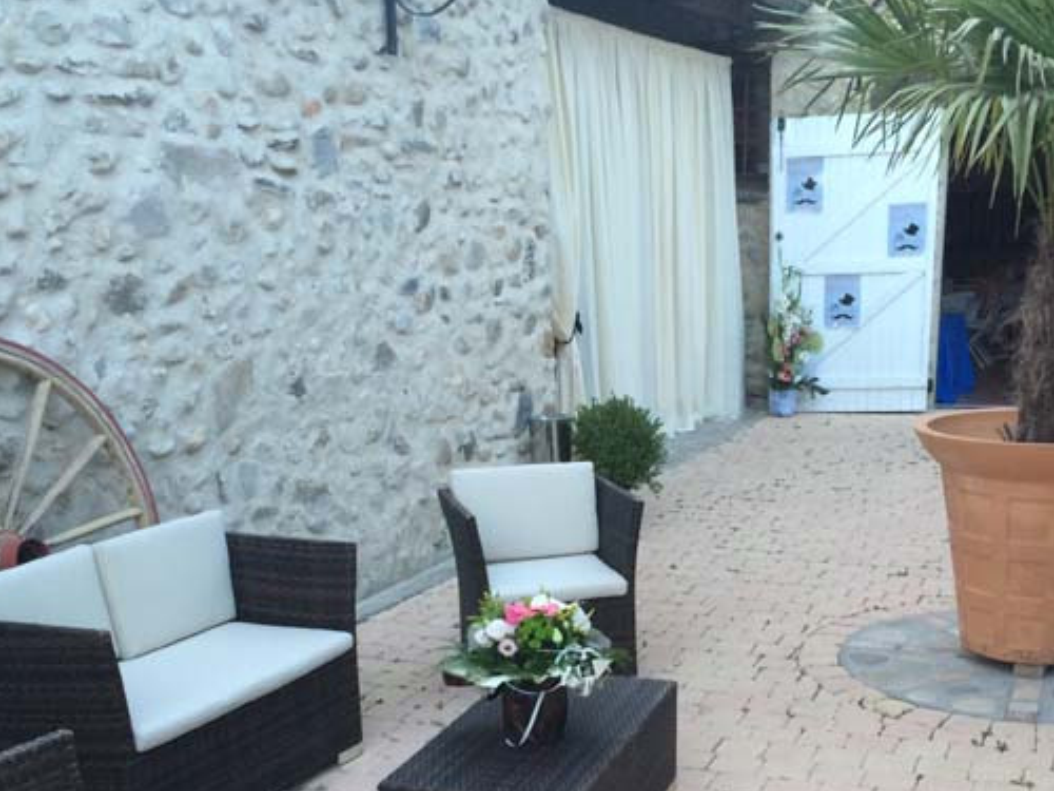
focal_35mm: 48
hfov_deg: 39.6
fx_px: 1462
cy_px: 622
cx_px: 599
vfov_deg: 29.6
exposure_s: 1/30
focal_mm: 4.12
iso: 80
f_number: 2.2
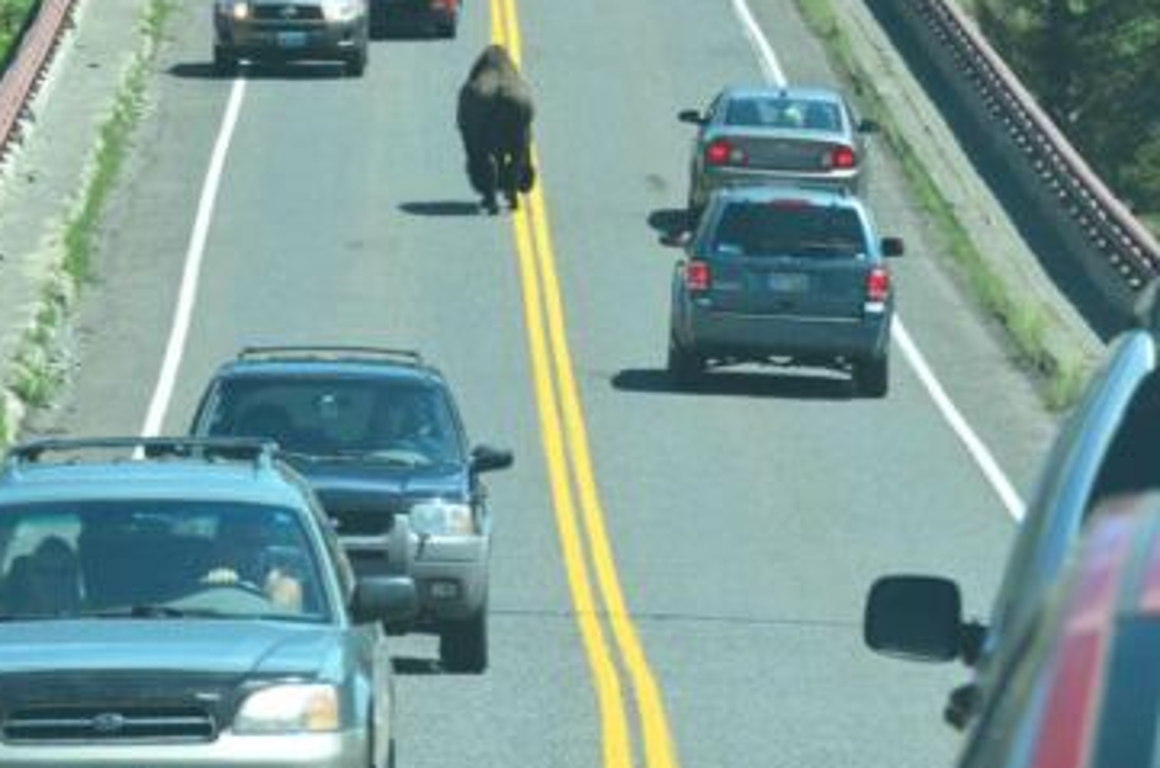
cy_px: 236
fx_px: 17104
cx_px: 492
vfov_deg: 2.6
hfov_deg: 3.9
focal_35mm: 532
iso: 200
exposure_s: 1/125
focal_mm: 200
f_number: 16
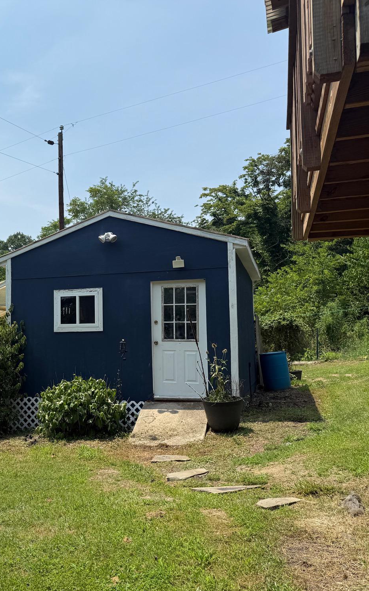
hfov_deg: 34.0
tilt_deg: +4.3
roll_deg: -0.4
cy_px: 303
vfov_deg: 55.3
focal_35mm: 35
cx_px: 28
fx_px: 563
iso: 80
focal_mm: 6.76
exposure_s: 1/6173
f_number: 1.78
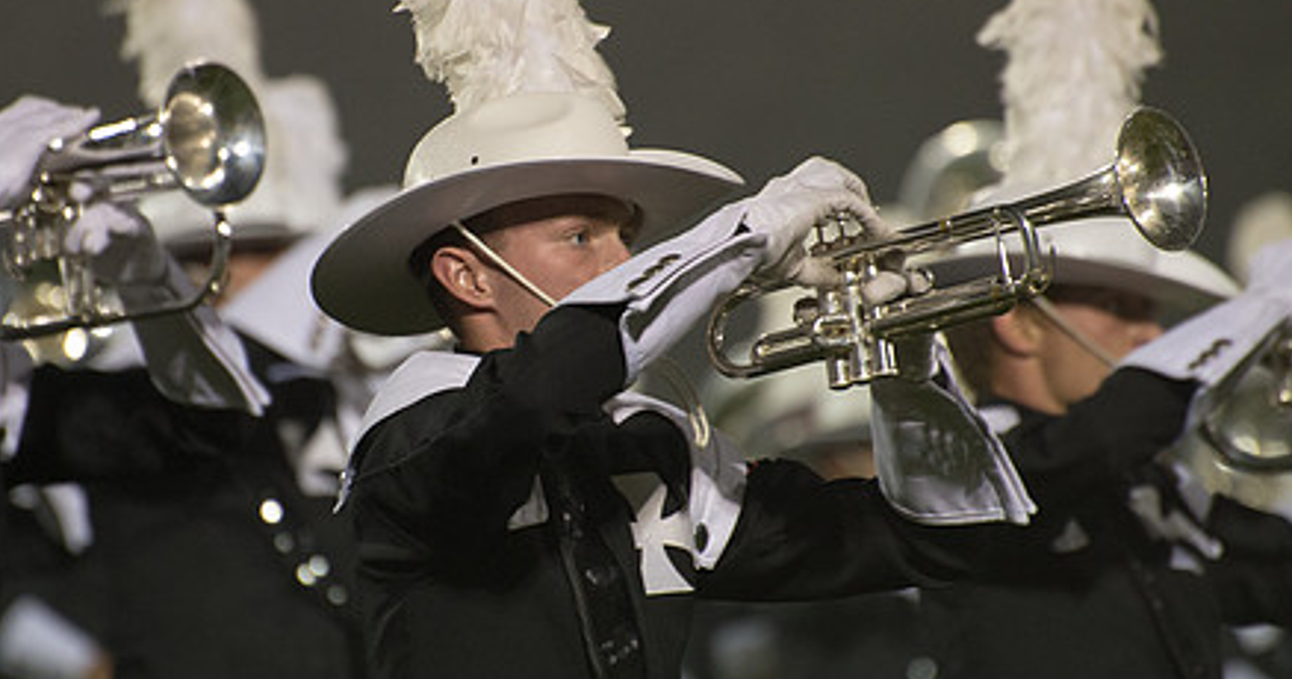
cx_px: 645
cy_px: 269
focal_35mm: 419
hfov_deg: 5.2
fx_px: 14131
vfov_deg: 2.8
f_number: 5.6
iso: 5000
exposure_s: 1/160
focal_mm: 280
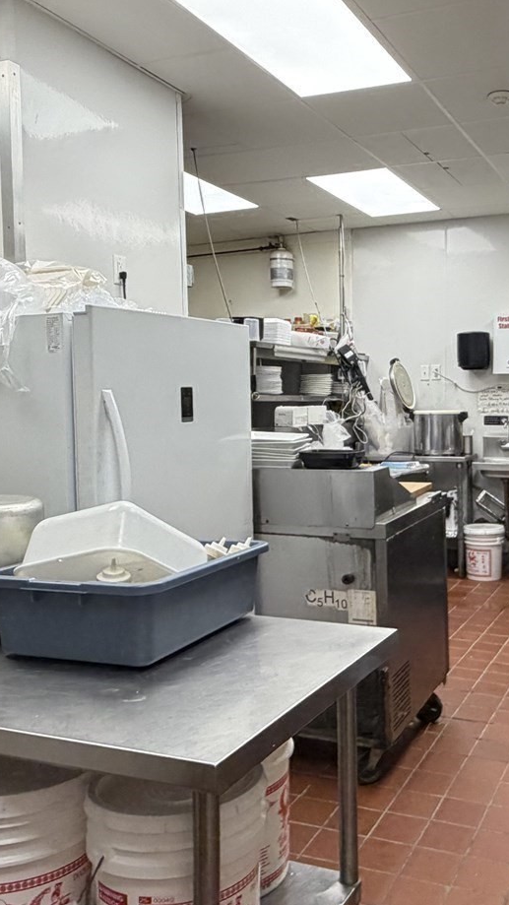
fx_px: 816
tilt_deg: -1.7
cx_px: 380
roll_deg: -0.4
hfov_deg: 34.0
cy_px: 423
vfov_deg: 58.0
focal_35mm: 34
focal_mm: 2.22
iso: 200
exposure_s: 1/120
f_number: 2.2
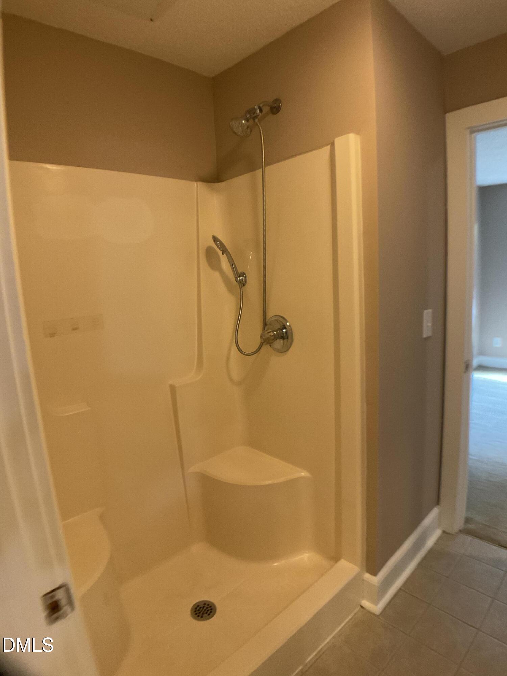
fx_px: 566
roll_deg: +2.7
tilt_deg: -9.1
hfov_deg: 48.2
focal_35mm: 29
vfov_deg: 61.7
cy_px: 338
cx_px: 254
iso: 200
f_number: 1.8
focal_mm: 3
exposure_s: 1/60
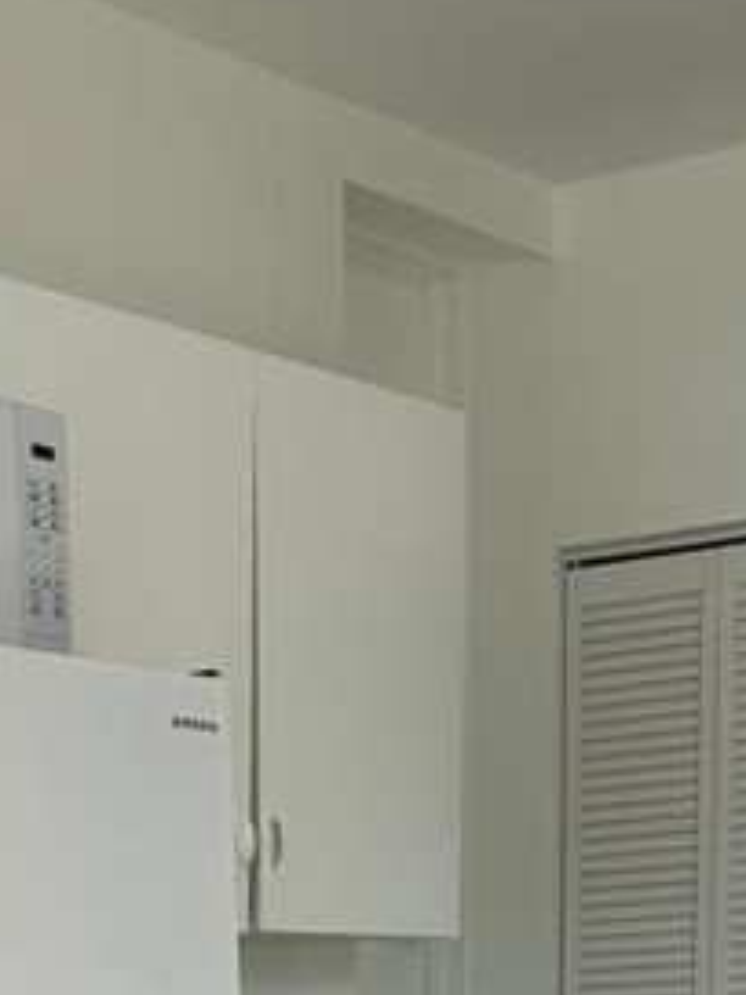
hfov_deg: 15.6
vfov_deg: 17.7
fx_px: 2701
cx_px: 143
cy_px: 1661
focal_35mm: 94
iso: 80
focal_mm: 6.86
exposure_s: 1/308
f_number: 1.78
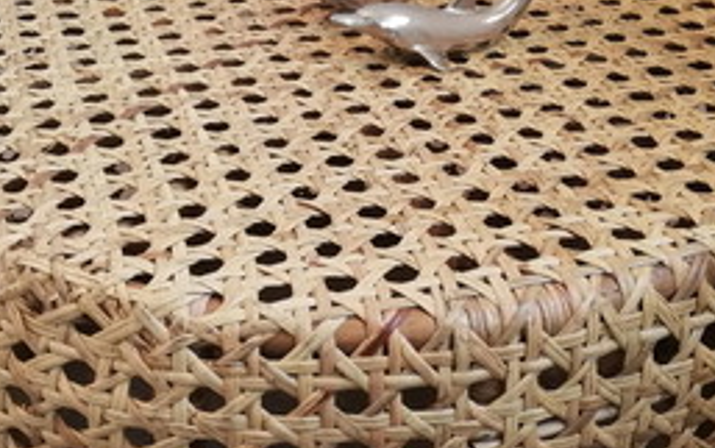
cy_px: 312
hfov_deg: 35.6
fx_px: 1111
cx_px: 331
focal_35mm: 57
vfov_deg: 22.7
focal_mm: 3.81
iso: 320
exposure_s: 1/33.3
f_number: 2.2
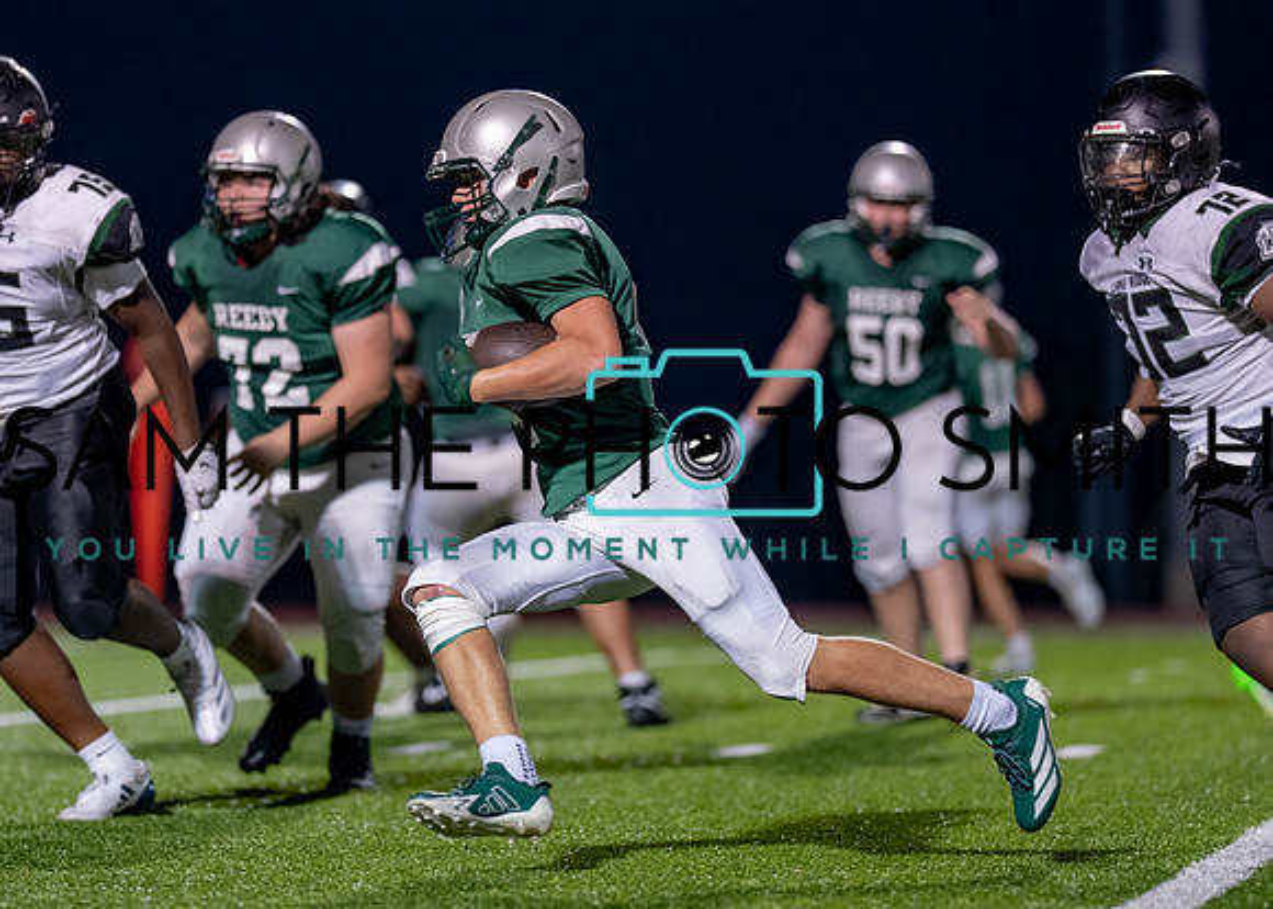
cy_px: 454
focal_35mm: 203
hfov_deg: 9.9
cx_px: 523
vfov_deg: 7.1
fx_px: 7341
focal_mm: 135
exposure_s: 1/1000
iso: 1250
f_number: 1.8
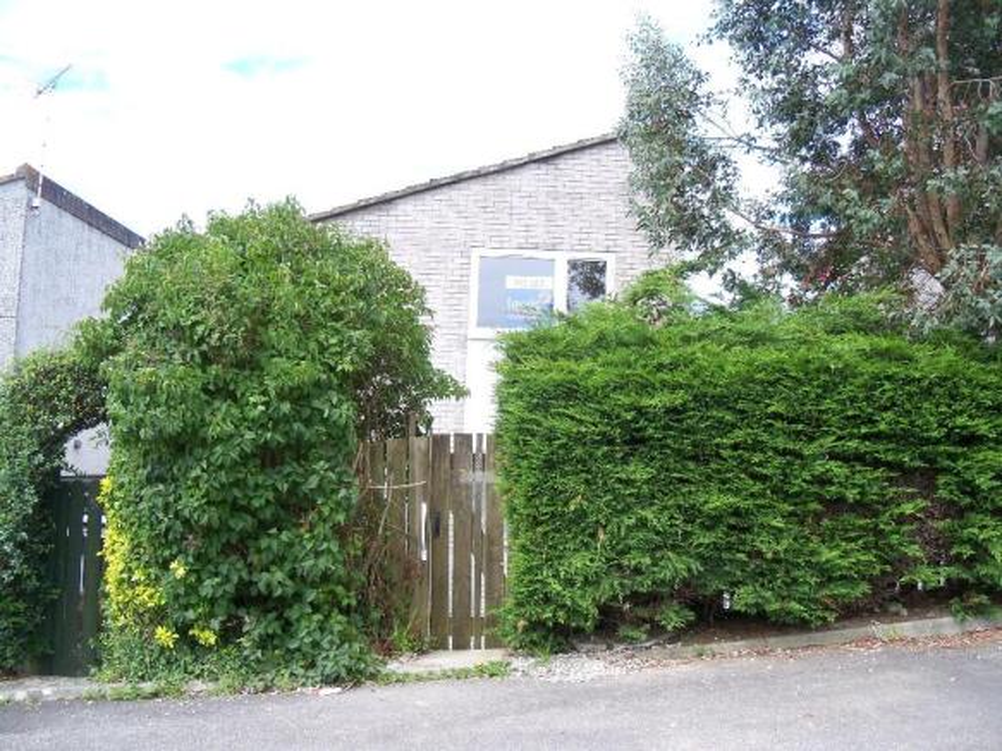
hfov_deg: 52.6
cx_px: 501
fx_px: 1013
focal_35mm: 35
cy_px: 376
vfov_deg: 40.7
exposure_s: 1/500
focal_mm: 6.2
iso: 200
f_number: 3.5
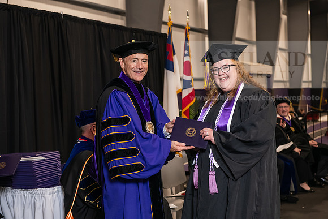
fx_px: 601
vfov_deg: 20.6
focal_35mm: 66
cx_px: 164
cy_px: 110
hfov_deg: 30.5
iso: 1600
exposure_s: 1/125
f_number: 5
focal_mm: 66
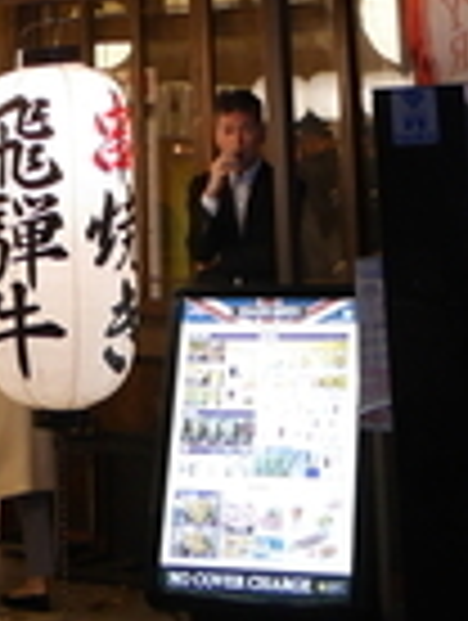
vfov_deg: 15.6
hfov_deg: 14.2
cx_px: 92
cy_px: -562
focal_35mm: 104
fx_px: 1869
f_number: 3.5
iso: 800
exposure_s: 1/60
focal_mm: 12
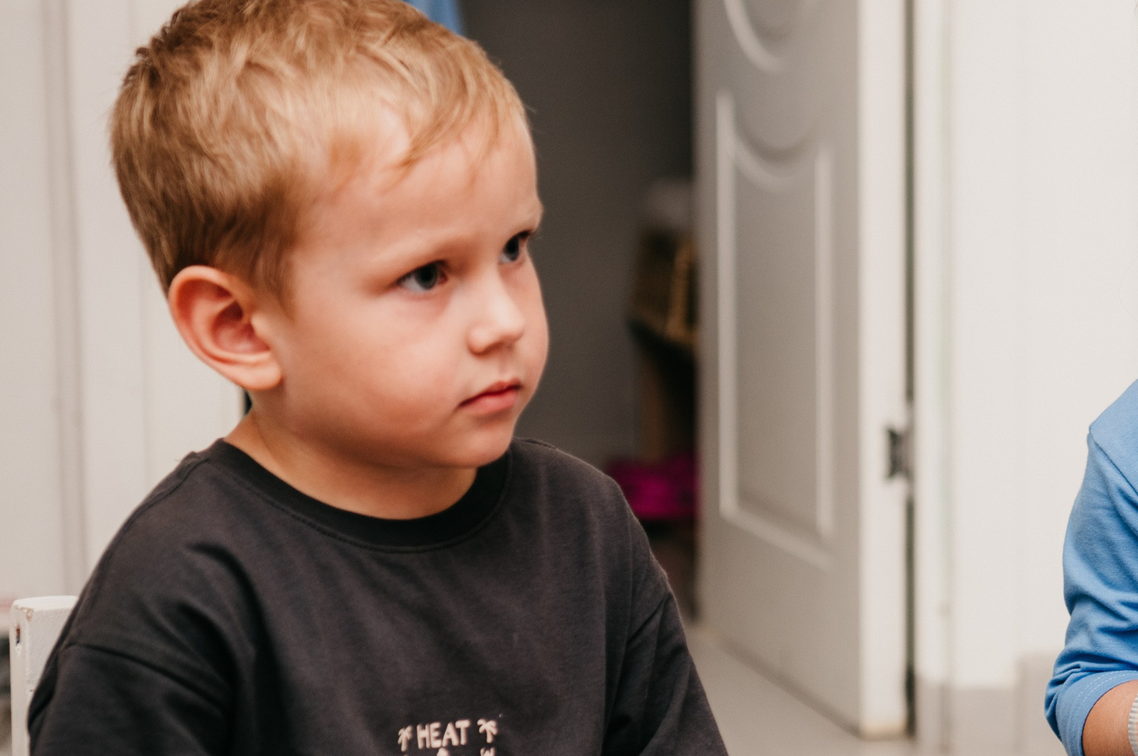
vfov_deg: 11.4
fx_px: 3789
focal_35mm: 120
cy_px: 445
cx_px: 1045
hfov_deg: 16.8
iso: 125
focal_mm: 56
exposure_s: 1/160
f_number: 3.5
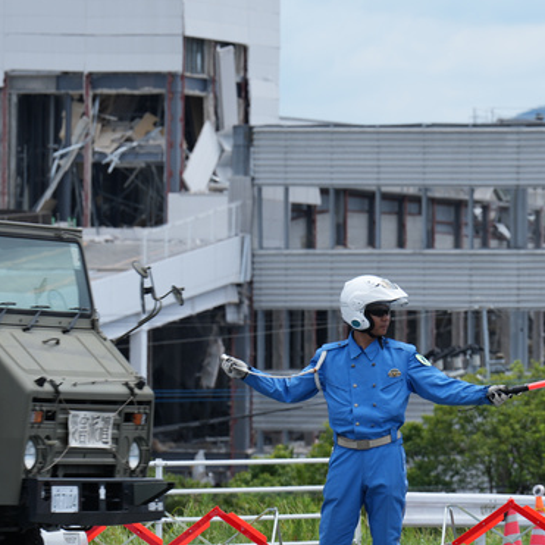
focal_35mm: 387
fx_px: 6893
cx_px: 502
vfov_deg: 4.5
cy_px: 210
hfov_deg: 4.5
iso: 100
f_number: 5.6
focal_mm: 165
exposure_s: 1/500
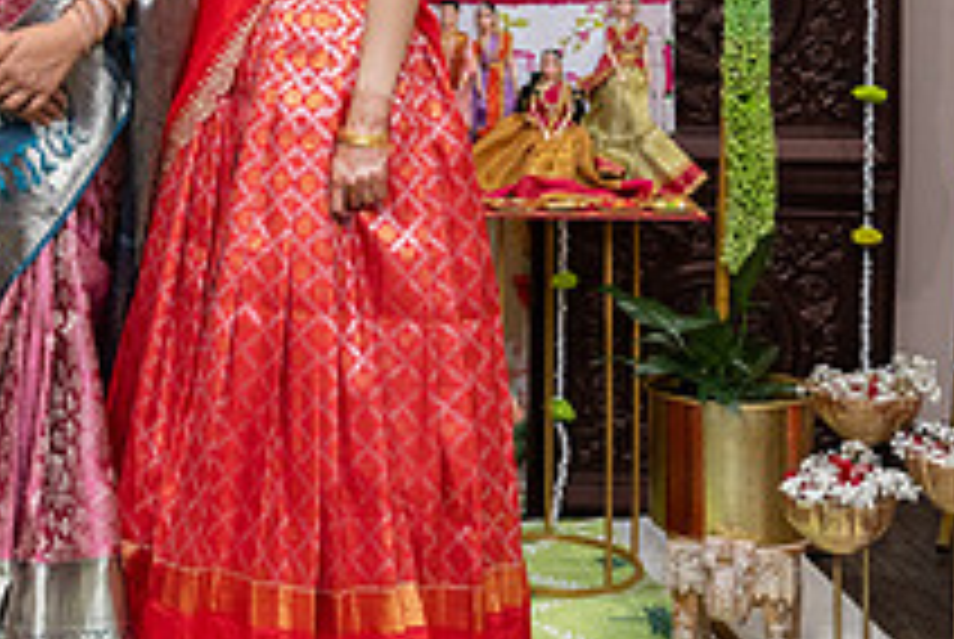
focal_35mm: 92
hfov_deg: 21.1
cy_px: -128
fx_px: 2441
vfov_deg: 14.4
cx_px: -63
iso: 1000
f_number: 3.5
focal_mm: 33
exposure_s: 1/160
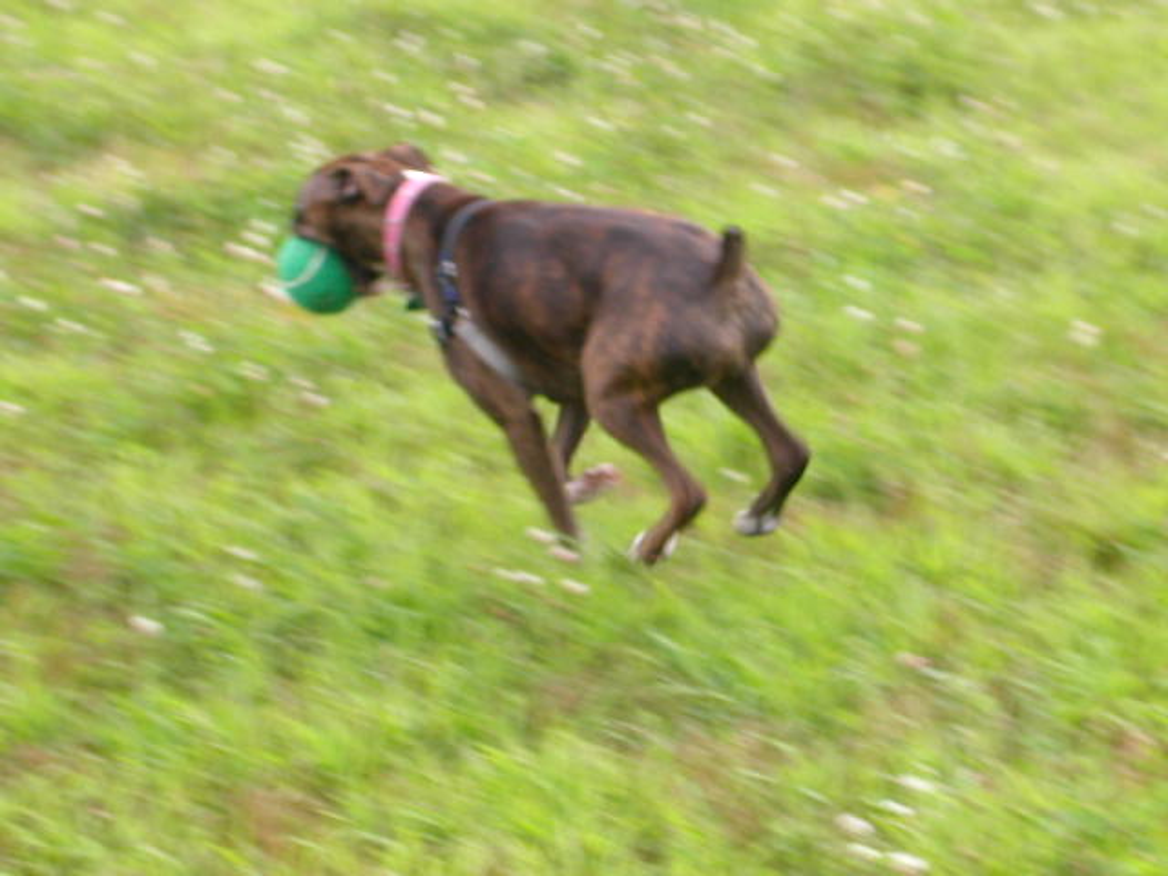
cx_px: 584
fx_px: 3745
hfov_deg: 17.7
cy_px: 438
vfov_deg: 13.3
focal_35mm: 111
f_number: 4.8
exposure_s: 1/115
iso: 100
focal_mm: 16.8
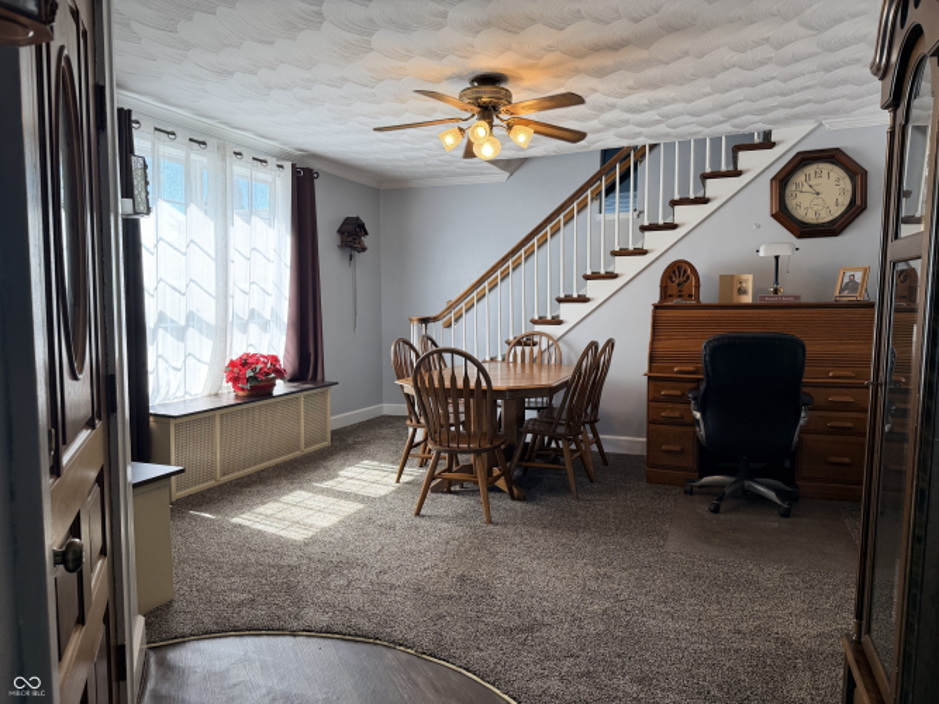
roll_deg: +0.5
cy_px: 352
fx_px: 651
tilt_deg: -4.0
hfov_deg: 71.6
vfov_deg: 56.8
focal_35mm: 24
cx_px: 470
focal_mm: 6.76
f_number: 1.78
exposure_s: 1/172
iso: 80
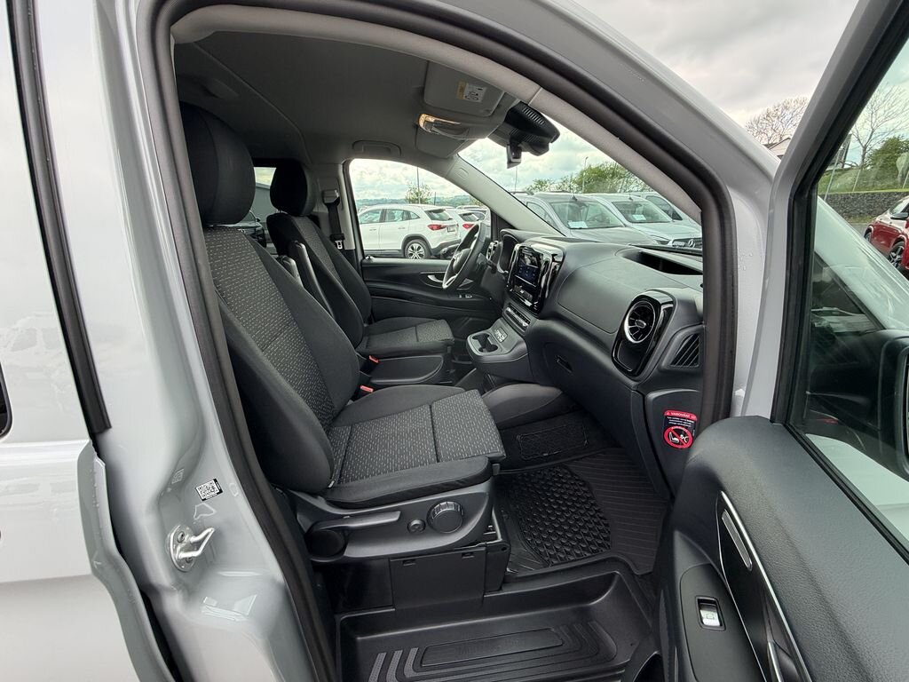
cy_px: 341
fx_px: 368
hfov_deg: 102.1
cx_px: 454
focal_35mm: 14
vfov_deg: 85.7
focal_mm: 2.22
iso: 64
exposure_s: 1/121
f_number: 2.2
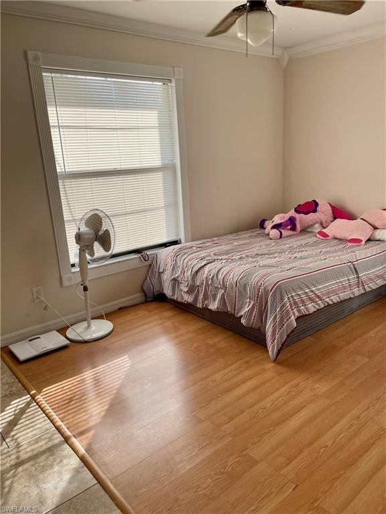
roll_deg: +3.0
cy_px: 257
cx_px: 193
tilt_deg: -14.8
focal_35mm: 26
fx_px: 387
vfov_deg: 67.3
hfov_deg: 53.1
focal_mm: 4.2
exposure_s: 1/262
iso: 32
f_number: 1.6
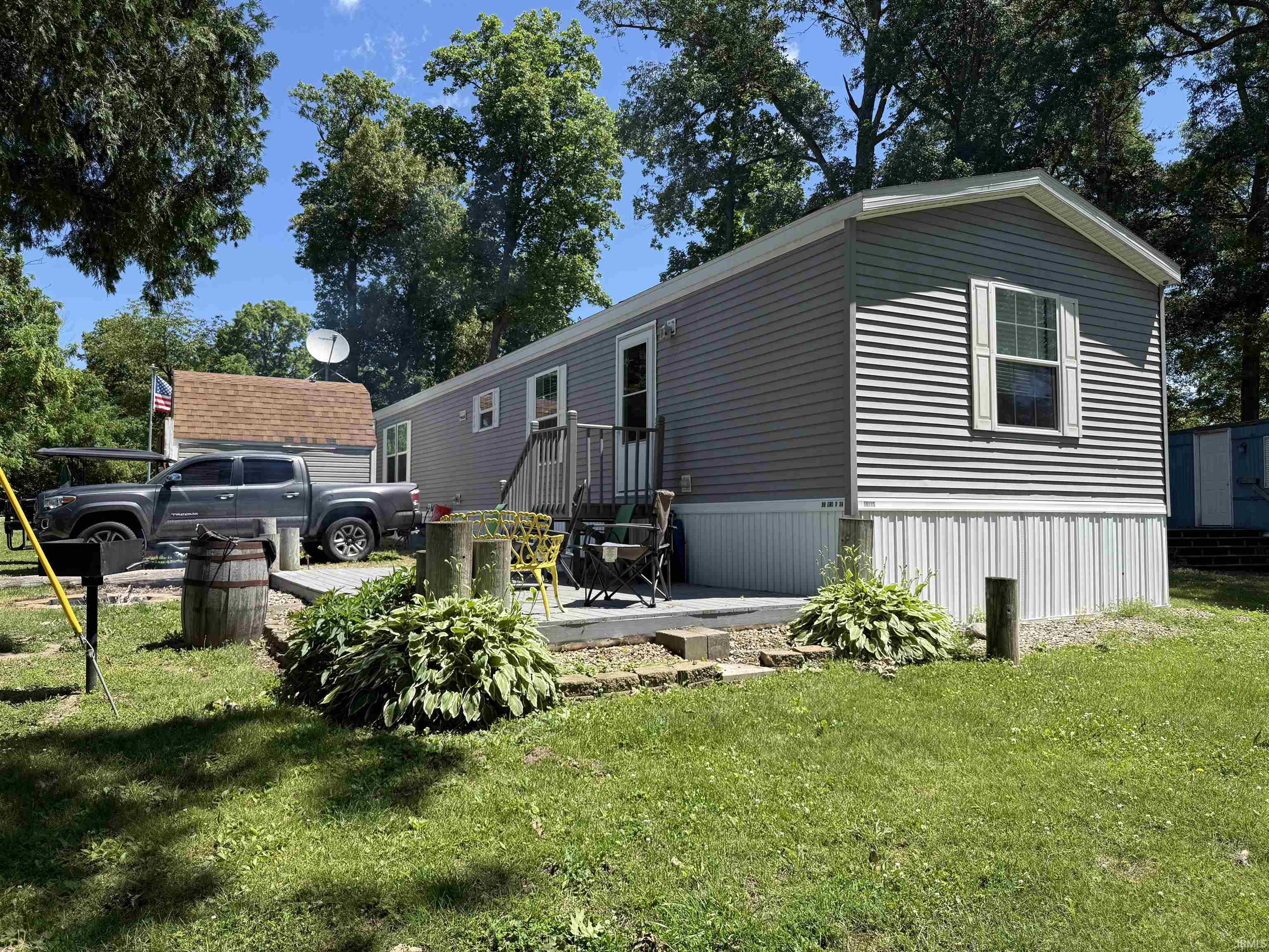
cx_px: 634
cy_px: 476
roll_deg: -0.1
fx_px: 880
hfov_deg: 71.6
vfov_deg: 56.8
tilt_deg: +3.8
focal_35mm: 24
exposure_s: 1/2703
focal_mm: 6.76
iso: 80
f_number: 1.78
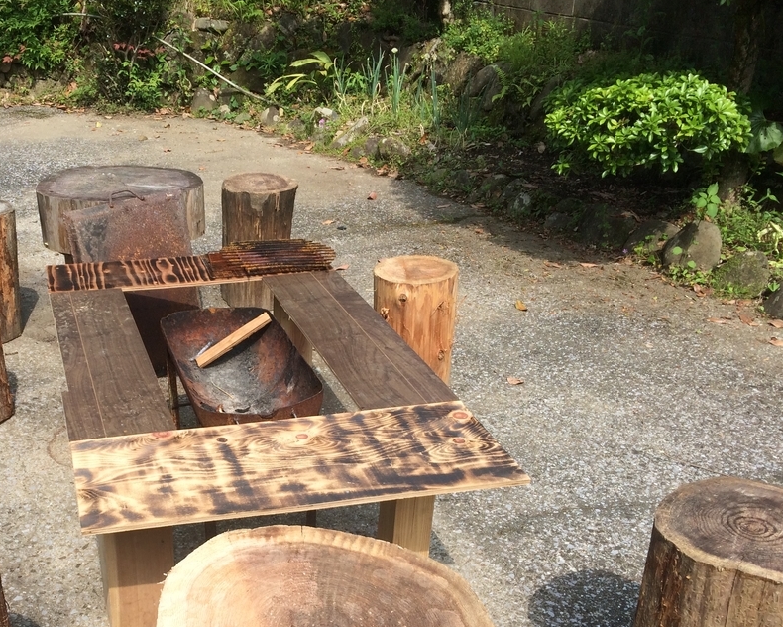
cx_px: 233
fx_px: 996
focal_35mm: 43
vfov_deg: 34.5
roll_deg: +1.0
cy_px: 424
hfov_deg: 42.1
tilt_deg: -26.2
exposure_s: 1/1109
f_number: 2.2
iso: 32
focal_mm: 4.15
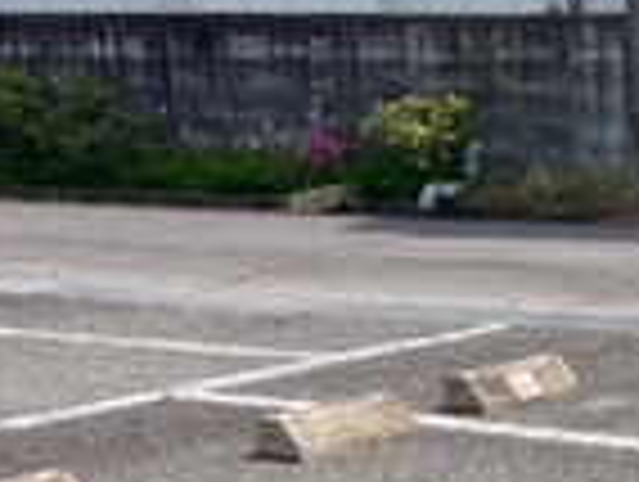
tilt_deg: -17.5
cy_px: 761
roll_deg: +1.0
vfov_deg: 11.2
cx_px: 598
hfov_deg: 15.4
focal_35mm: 126
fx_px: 2330
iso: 20
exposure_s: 1/1799
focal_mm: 3.99
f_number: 1.8
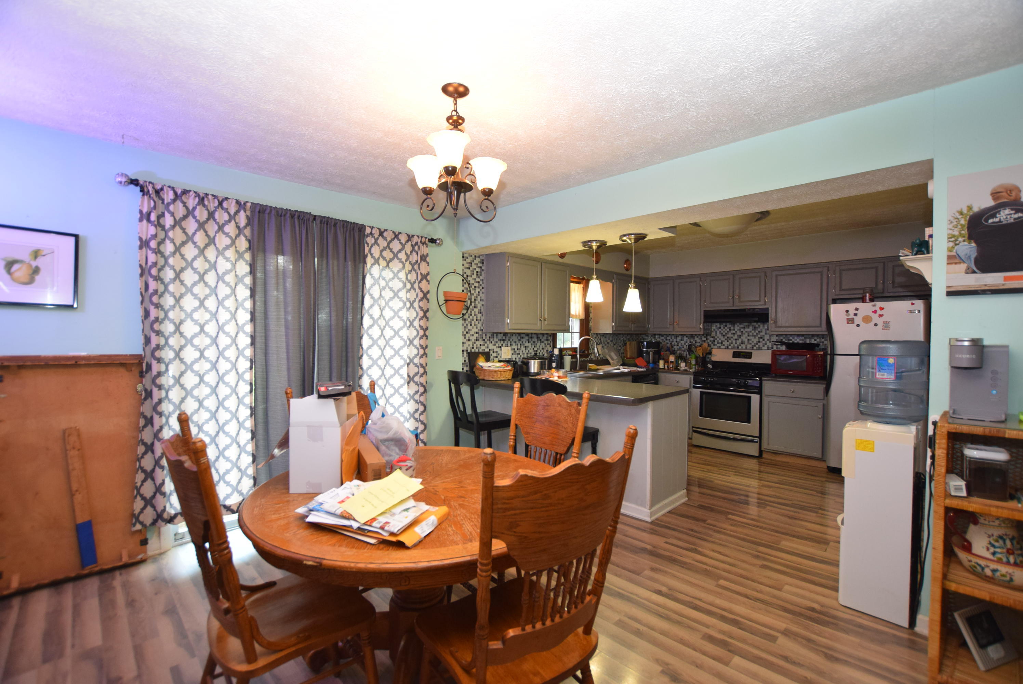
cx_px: 512
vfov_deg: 77.4
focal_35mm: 15
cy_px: 342
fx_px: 427
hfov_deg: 100.3
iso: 800
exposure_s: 1/80
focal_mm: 10
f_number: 4
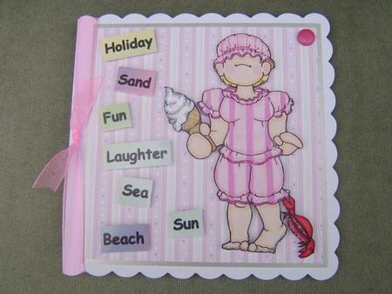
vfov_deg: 45.5
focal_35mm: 31
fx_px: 351
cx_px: 196
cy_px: 147
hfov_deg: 58.3
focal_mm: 8.13
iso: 71
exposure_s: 1/125
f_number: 2.7
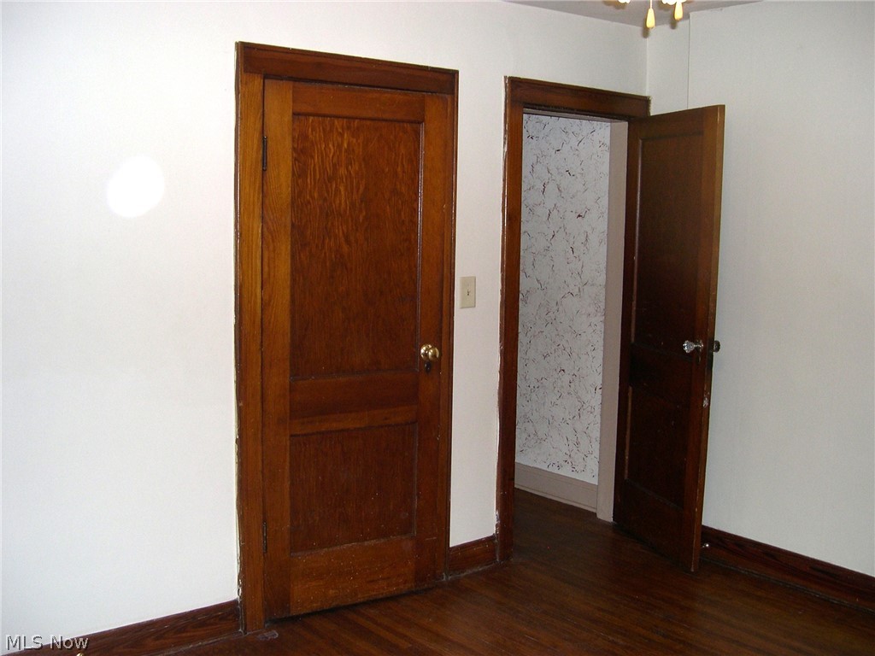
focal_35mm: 38
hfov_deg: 49.0
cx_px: 438
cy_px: 328
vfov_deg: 37.7
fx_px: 961
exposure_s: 1/60
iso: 115
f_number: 2.8
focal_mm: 8
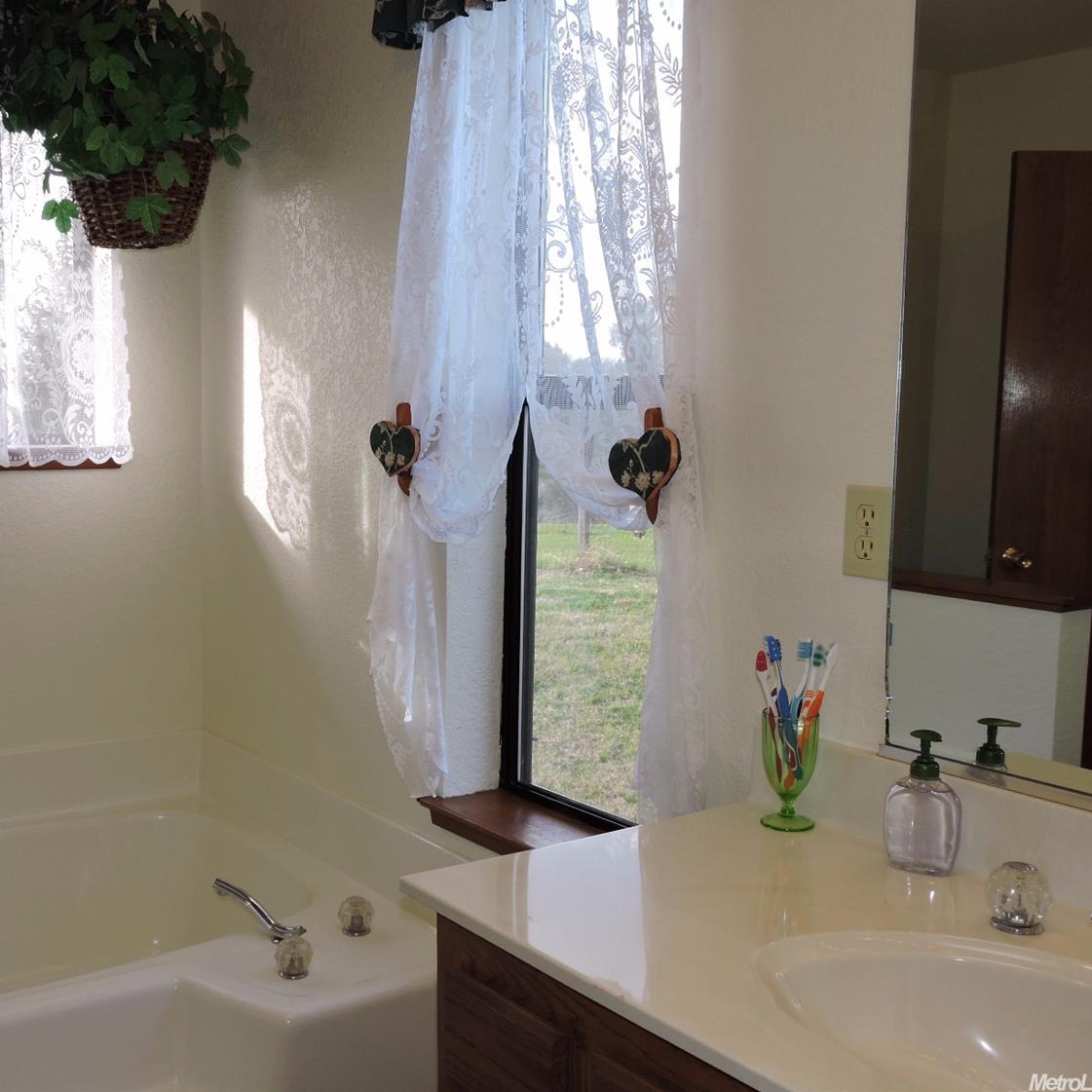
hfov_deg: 42.4
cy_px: 546
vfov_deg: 42.8
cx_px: 395
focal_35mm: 39
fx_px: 1392
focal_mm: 5.9
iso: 100
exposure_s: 1/80
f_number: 3.6
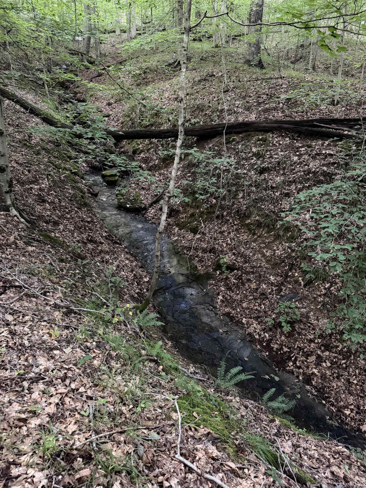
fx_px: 338
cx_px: 183
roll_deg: -0.6
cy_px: 244
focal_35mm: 24
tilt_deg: -20.4
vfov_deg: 71.6
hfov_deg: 56.8
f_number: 1.78
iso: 1000
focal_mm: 6.76
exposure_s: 1/30
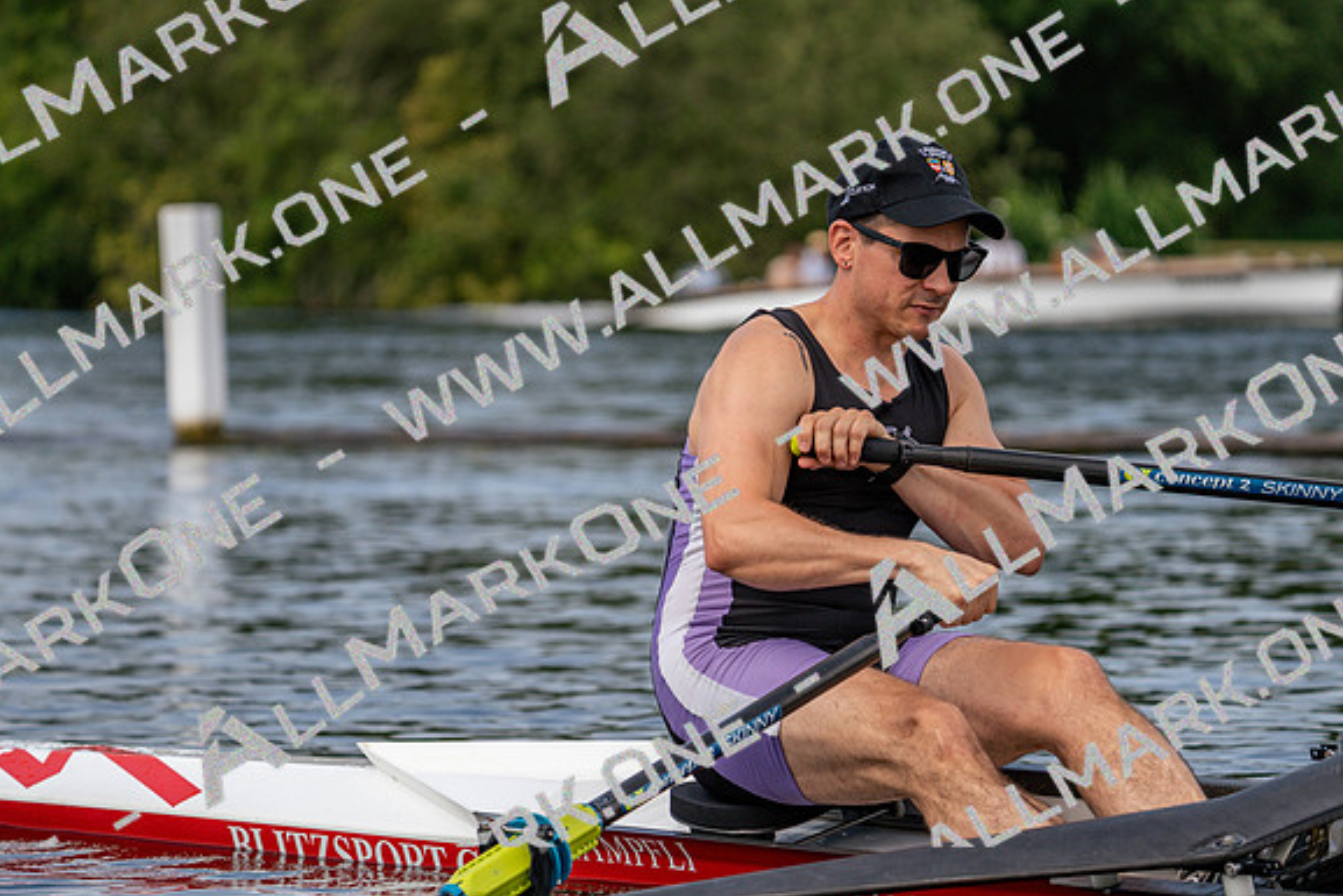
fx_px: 7500
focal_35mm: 201
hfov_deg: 10.2
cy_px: 448
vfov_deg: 6.8
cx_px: 670
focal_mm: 200
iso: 320
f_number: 5.6
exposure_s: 1/1600
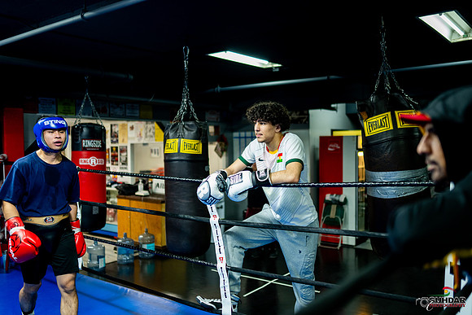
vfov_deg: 37.9
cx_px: 236
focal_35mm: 35
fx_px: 459
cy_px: 158
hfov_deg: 54.4
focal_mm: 35
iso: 1250
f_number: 1.4
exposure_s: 1/500
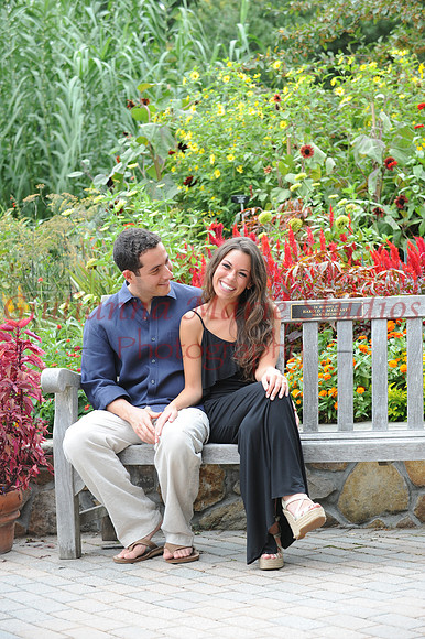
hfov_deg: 15.9
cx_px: 212
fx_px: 1525
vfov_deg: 23.7
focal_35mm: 86
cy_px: 320
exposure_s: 1/160
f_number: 6.3
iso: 500
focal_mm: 86
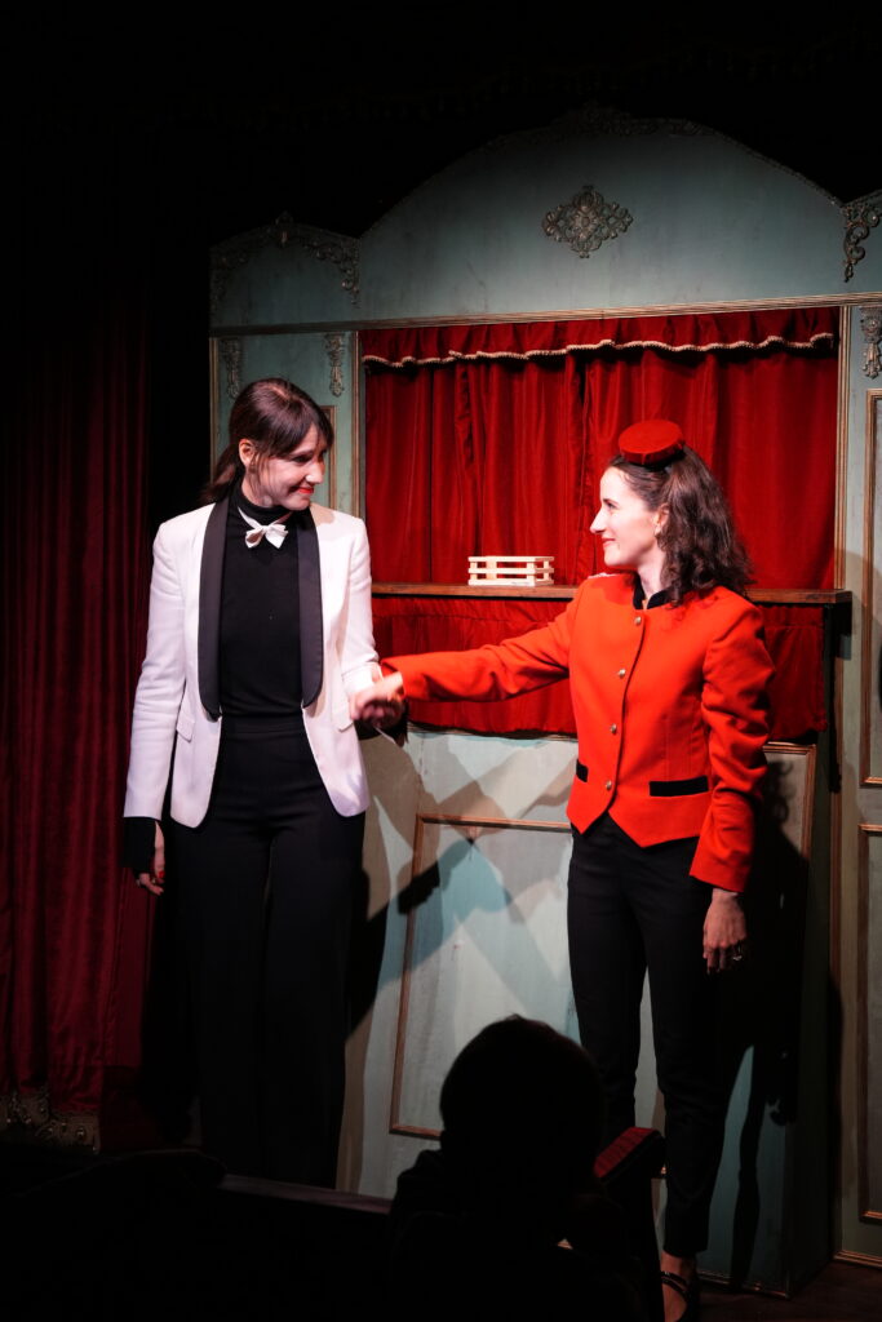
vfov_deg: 35.9
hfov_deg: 24.4
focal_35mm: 56
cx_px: 441
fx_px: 2039
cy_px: 661
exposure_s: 1/160
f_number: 4.5
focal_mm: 37
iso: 1250
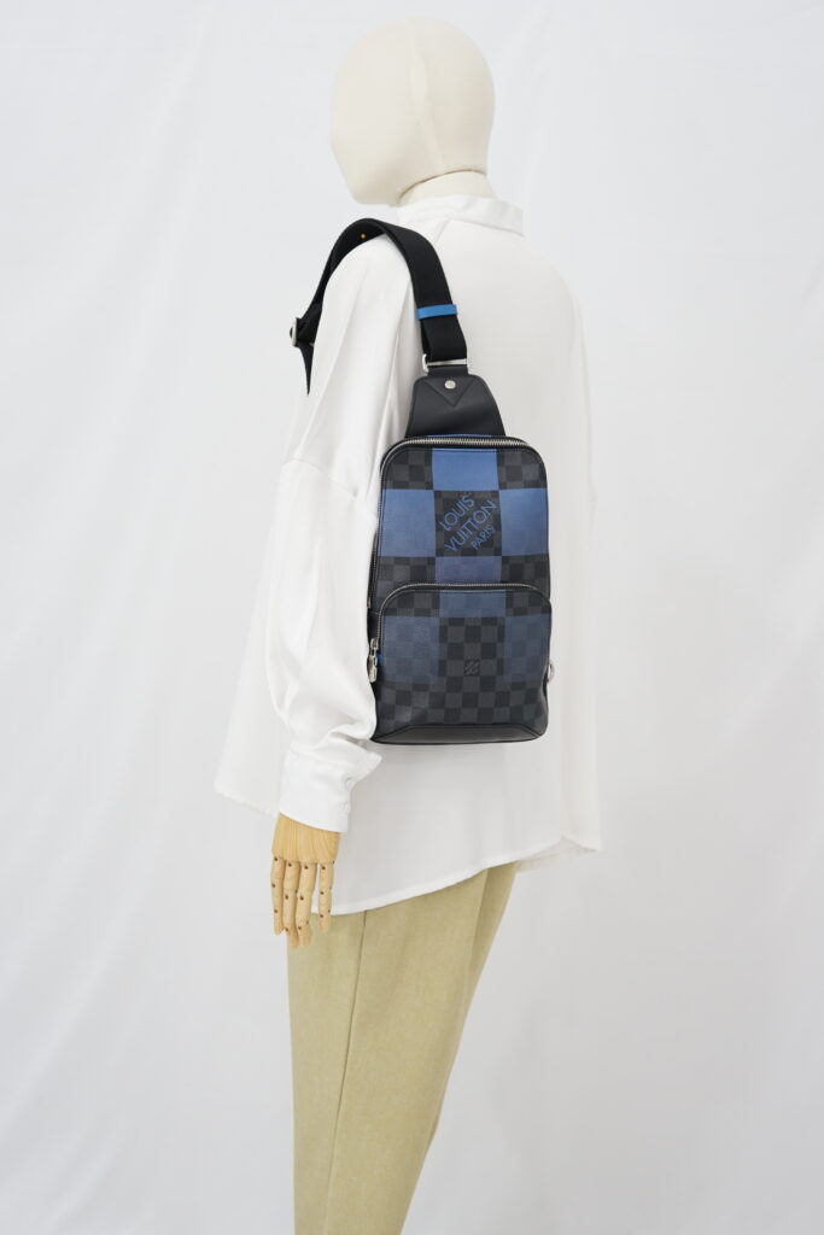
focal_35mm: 50
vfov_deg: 39.6
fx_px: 1716
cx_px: 412
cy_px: 618
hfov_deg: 27.0
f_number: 6.3
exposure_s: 1/10
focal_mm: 50
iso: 640
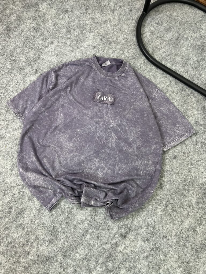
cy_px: 137
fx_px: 206
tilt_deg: -76.6
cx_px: 103
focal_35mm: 26
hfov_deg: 53.1
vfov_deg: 67.3
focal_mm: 5.7
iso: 100
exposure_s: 1/100
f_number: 1.5
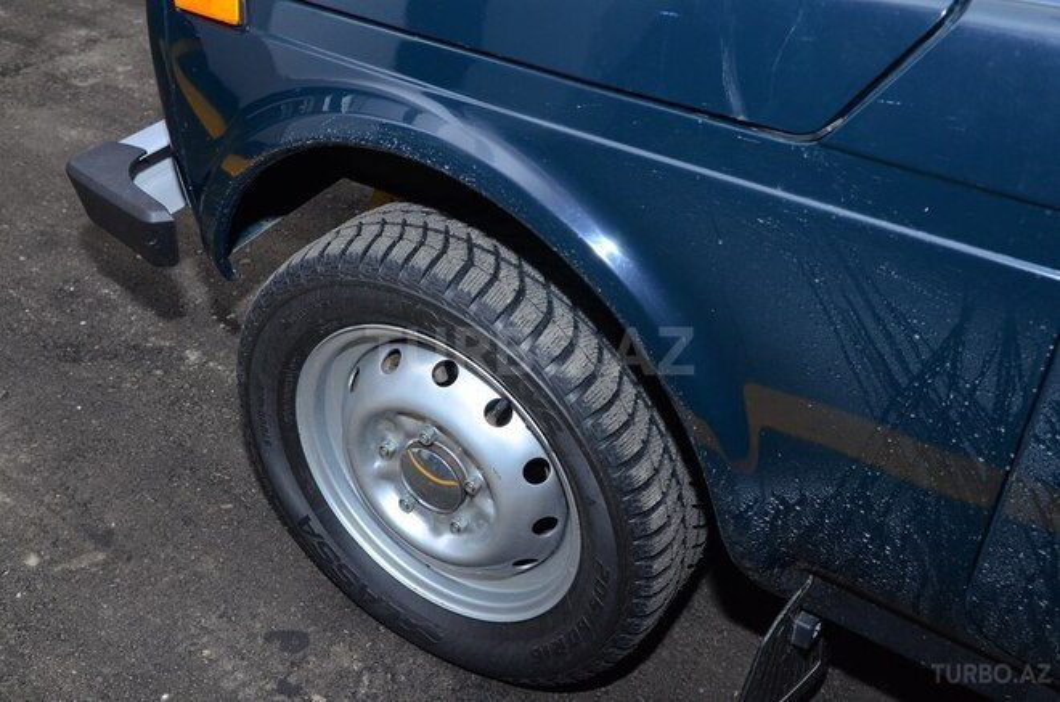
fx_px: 1146
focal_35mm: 39
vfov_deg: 34.1
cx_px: 530
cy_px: 351
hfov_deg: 49.6
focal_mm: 26
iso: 1000
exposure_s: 1/50
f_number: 5
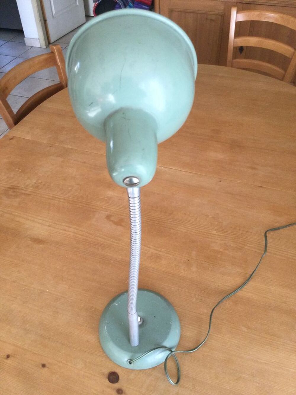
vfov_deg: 58.3
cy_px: 198
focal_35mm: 31
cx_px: 148
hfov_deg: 45.4
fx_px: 353
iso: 50
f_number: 2.4
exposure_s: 1/33
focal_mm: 3.3
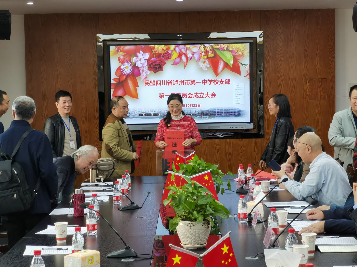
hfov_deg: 24.1
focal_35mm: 81
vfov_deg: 18.2
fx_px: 835
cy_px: 134
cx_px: 178
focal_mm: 7.48
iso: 160
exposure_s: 1/100
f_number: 2.4
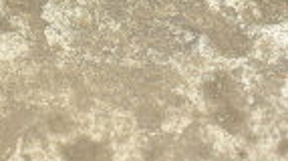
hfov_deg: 14.8
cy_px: -236
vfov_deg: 7.9
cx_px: -38
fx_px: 1077
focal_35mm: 141
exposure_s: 1/30
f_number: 3.8
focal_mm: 21
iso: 360
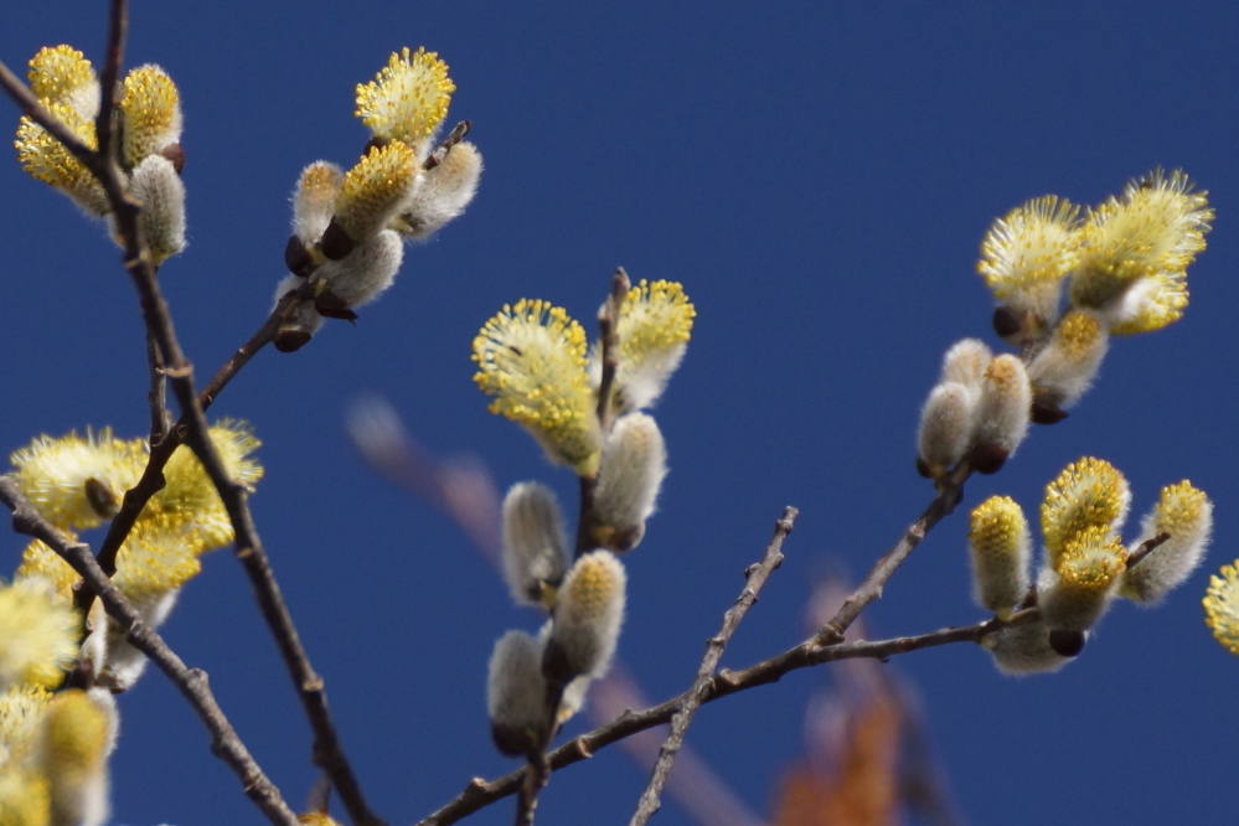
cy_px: 413
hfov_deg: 5.5
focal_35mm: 375
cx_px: 620
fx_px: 12905
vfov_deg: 3.7
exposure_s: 1/400
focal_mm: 250
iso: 320
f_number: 6.3
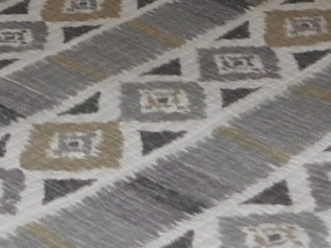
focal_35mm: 139
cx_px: -110
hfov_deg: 13.6
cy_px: 11
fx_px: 1330
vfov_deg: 10.6
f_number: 3
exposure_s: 1/30
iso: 200
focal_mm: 4
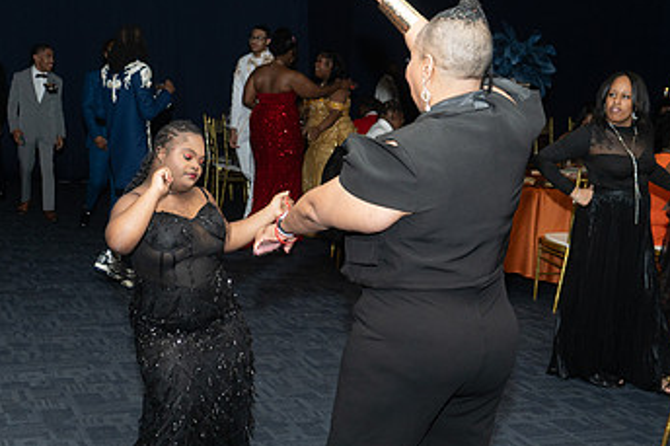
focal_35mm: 54
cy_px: 307
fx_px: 1004
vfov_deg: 24.9
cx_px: 280
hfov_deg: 36.8
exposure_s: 1/125
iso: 500
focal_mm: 32
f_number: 4
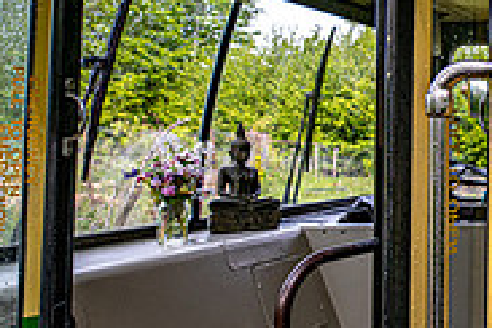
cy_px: 120
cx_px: 656
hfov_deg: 31.9
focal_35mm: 45
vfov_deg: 29.7
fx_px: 615
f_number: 5.6
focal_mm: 14
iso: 125
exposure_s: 1/800
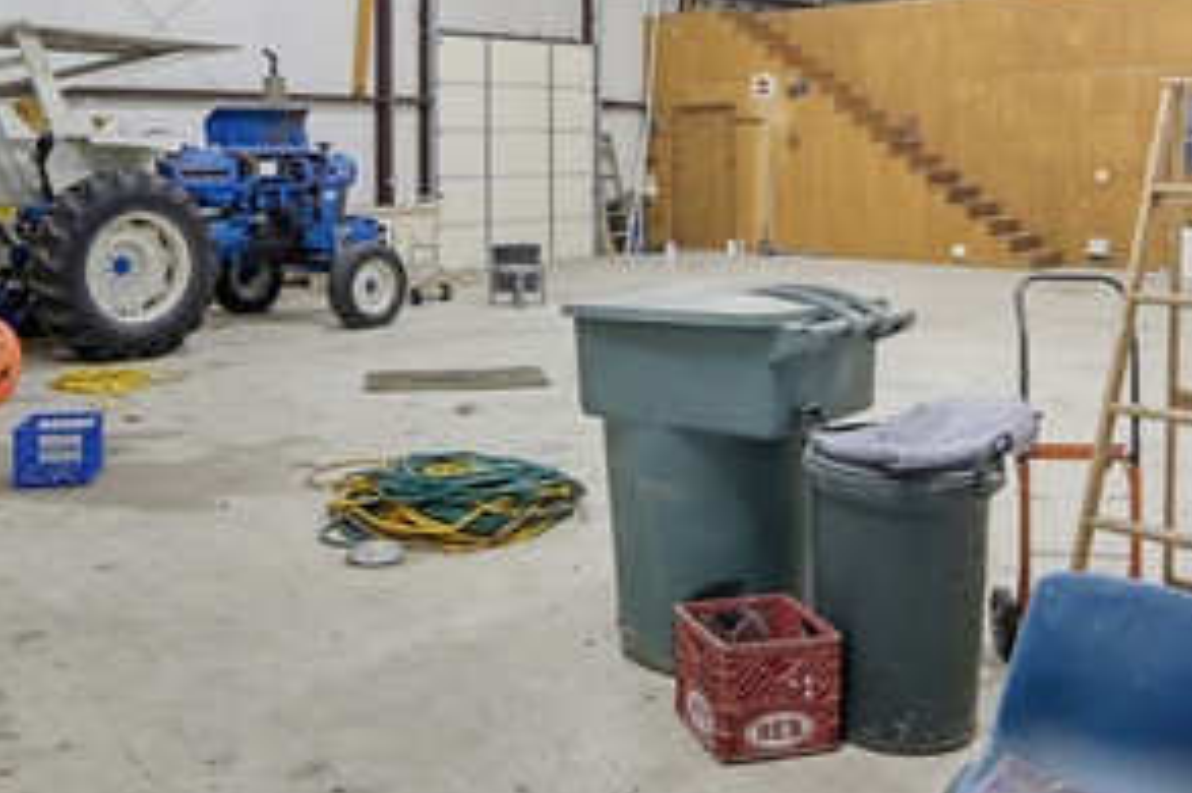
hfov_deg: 54.3
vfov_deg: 36.2
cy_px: 130
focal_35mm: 35
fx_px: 1158
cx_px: 509
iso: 500
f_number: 7.1
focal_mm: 11
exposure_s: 1/2
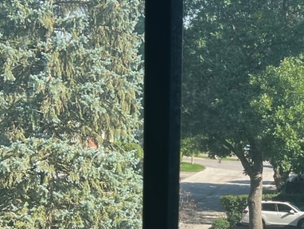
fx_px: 861
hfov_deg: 19.9
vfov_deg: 14.9
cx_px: 232
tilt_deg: -6.7
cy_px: 207
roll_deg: -1.1
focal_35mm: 98
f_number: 1.5
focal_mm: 5.7
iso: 50
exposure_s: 1/957
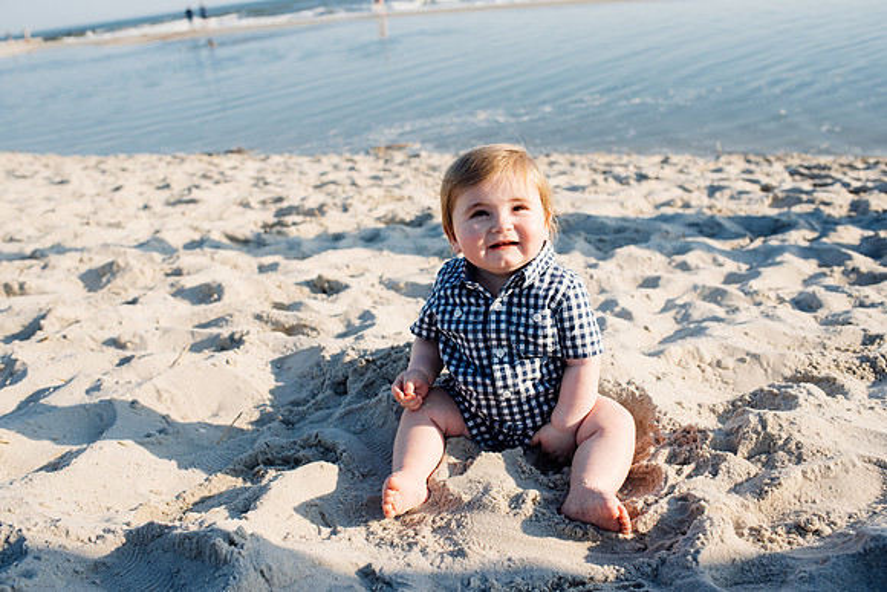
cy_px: 296
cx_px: 444
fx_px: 863
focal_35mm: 35
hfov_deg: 54.4
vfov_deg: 37.9
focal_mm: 35
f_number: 4.5
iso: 160
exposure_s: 1/1250
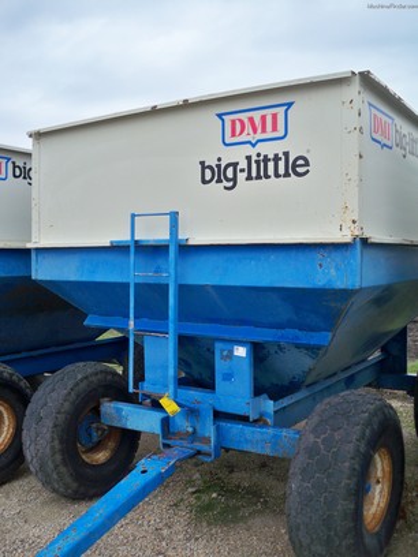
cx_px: 209
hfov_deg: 40.7
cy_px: 278
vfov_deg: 52.6
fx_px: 564
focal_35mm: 35
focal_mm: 6.3
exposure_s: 1/320
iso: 80
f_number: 3.1
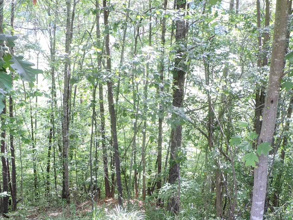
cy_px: 206
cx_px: 152
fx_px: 440
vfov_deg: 26.9
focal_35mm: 52
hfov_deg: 36.8
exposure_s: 1/40
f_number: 3
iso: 100
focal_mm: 4.3
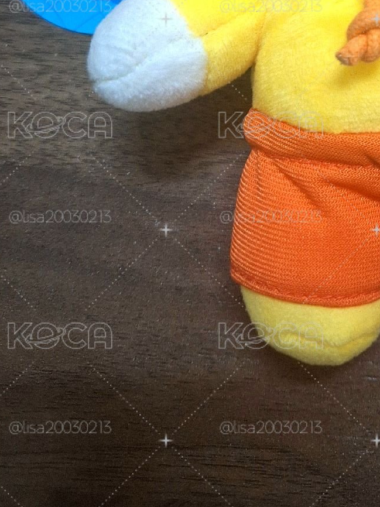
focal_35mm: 51
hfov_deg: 27.0
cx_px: 376
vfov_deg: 32.8
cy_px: -52
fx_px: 747
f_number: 1.8
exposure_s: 1/30
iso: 320
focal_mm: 5.54
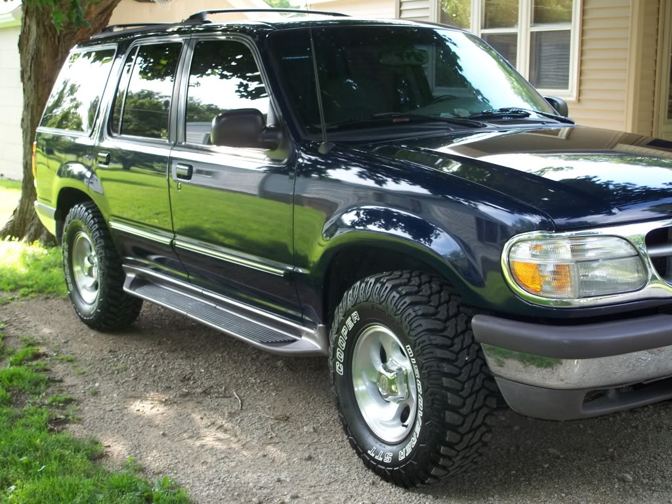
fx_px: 990
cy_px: 252
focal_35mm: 51
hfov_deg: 37.5
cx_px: 336
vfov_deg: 28.6
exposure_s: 1/80
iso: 80
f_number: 3.2
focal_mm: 10.7
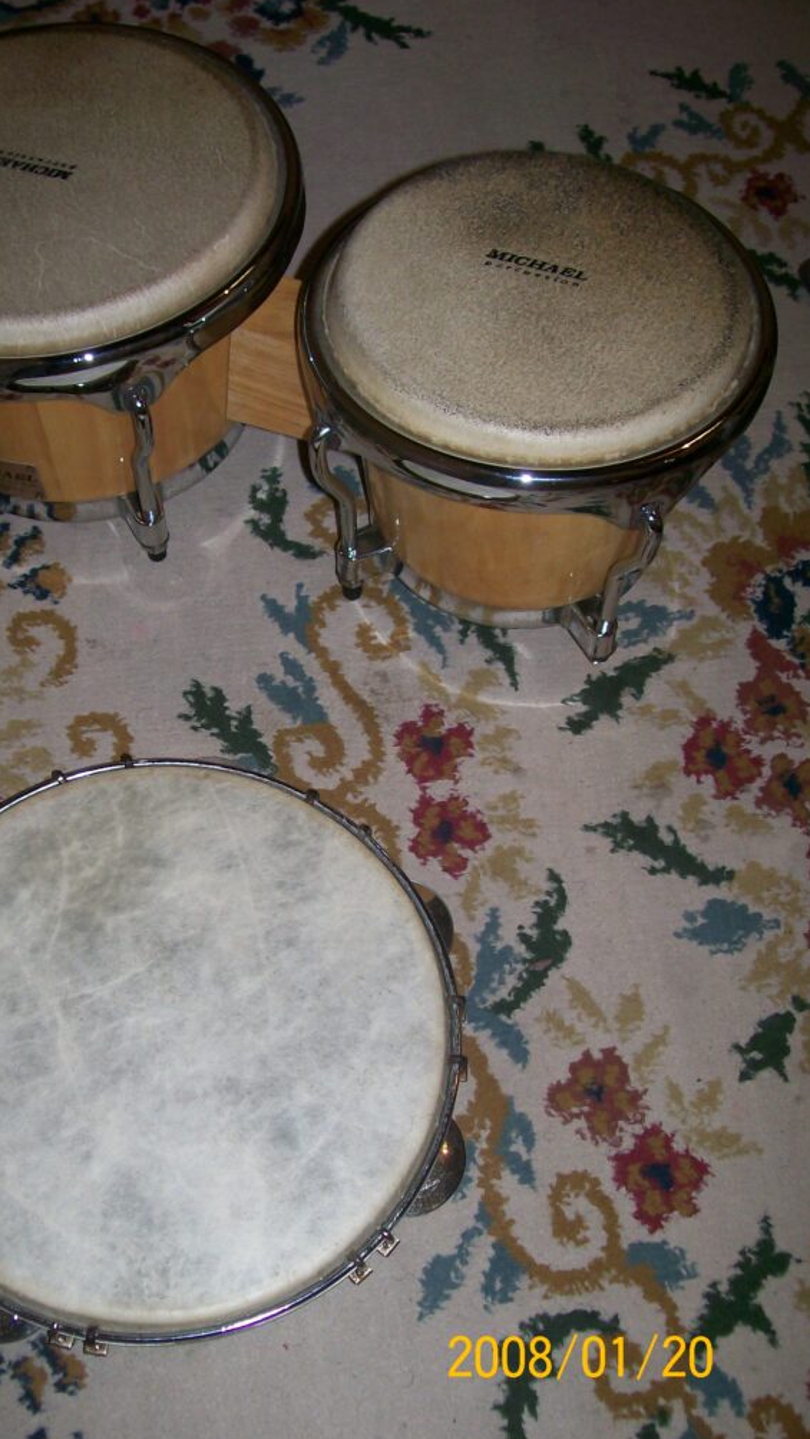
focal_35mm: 40
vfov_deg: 50.5
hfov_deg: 29.5
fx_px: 1527
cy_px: 720
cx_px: 274
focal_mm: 6
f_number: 2.7
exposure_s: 1/64
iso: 80
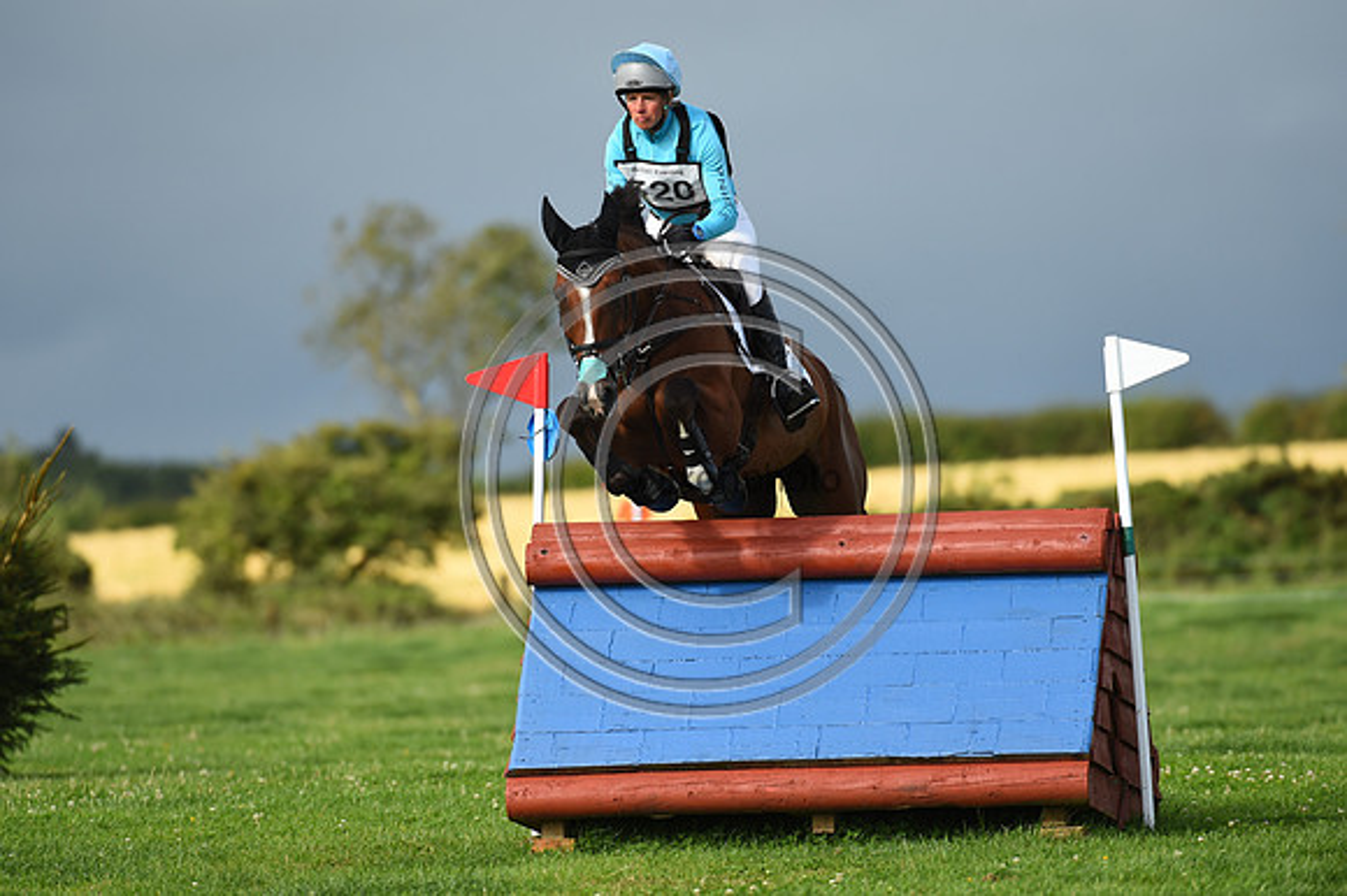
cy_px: 448
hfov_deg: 5.2
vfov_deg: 3.4
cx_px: 674
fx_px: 14958
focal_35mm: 400
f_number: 5.6
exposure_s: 1/1600
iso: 500
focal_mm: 400
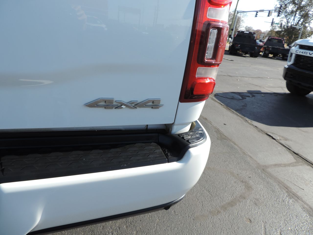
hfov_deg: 71.6
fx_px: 217
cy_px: 118
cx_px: 156
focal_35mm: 24
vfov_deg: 56.8
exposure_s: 1/640
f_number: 3
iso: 80
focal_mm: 4.3
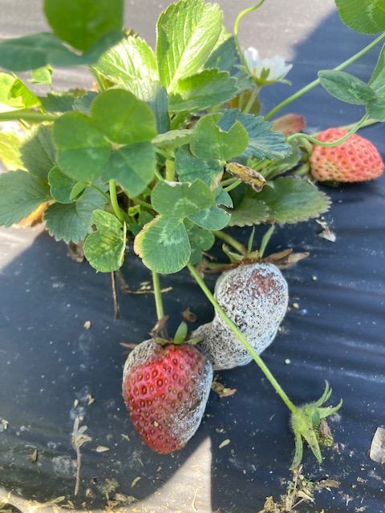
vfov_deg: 63.4
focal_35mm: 28
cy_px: 256
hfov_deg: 49.7
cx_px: 192
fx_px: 415
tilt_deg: -62.4
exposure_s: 1/120
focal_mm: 3.99
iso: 32
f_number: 1.8
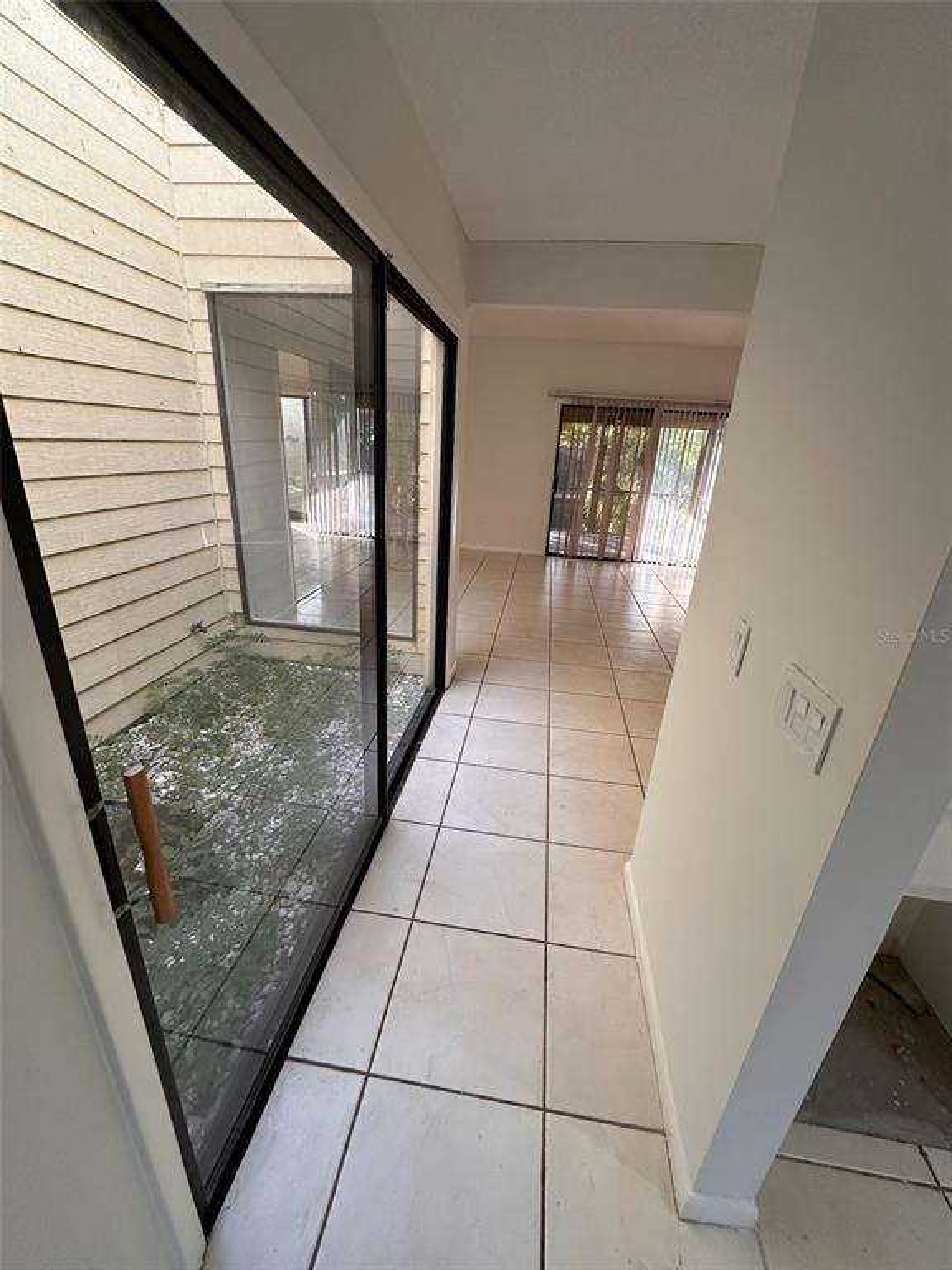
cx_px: 476
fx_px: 513
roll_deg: -4.6
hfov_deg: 85.7
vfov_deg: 102.1
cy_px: 635
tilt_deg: -20.6
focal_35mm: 14
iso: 200
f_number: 2.2
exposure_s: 1/120
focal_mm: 2.22
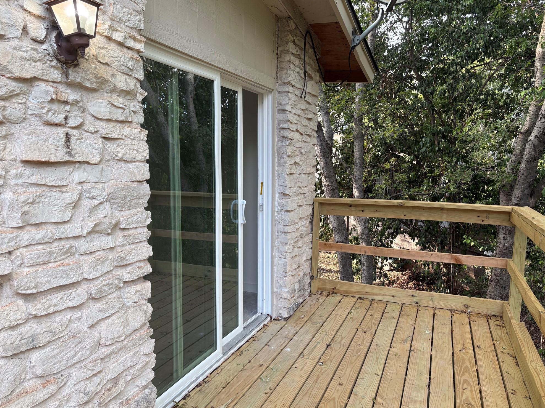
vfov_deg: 51.4
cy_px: 206
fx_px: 425
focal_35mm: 27
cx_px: 269
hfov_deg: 65.3
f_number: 1.6
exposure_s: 1/121
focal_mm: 5.96
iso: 40
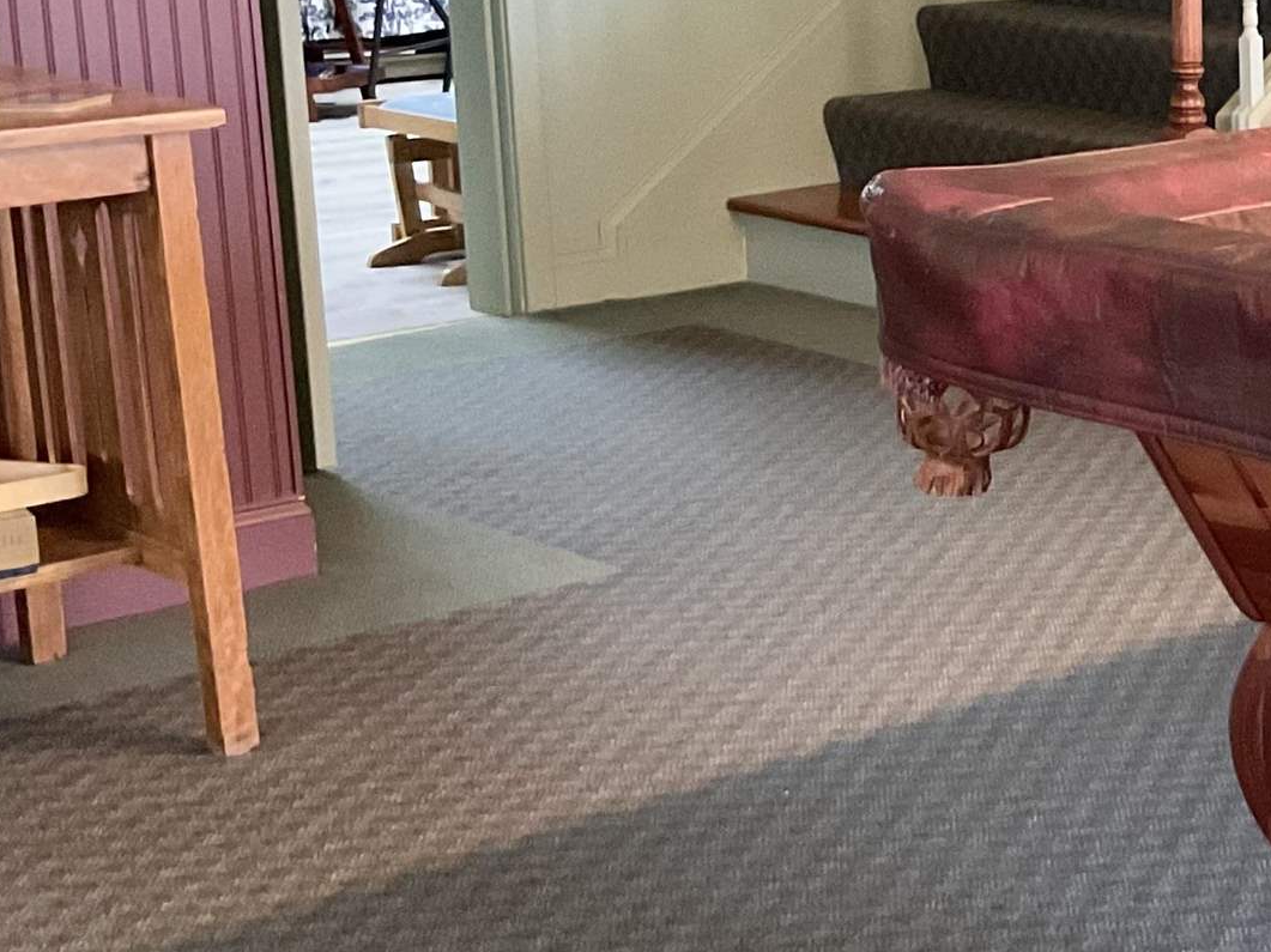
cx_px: 1563
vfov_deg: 17.5
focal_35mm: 84
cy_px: 339
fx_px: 3083
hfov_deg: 21.5
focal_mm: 3
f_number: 1.8
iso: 250
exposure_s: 1/40
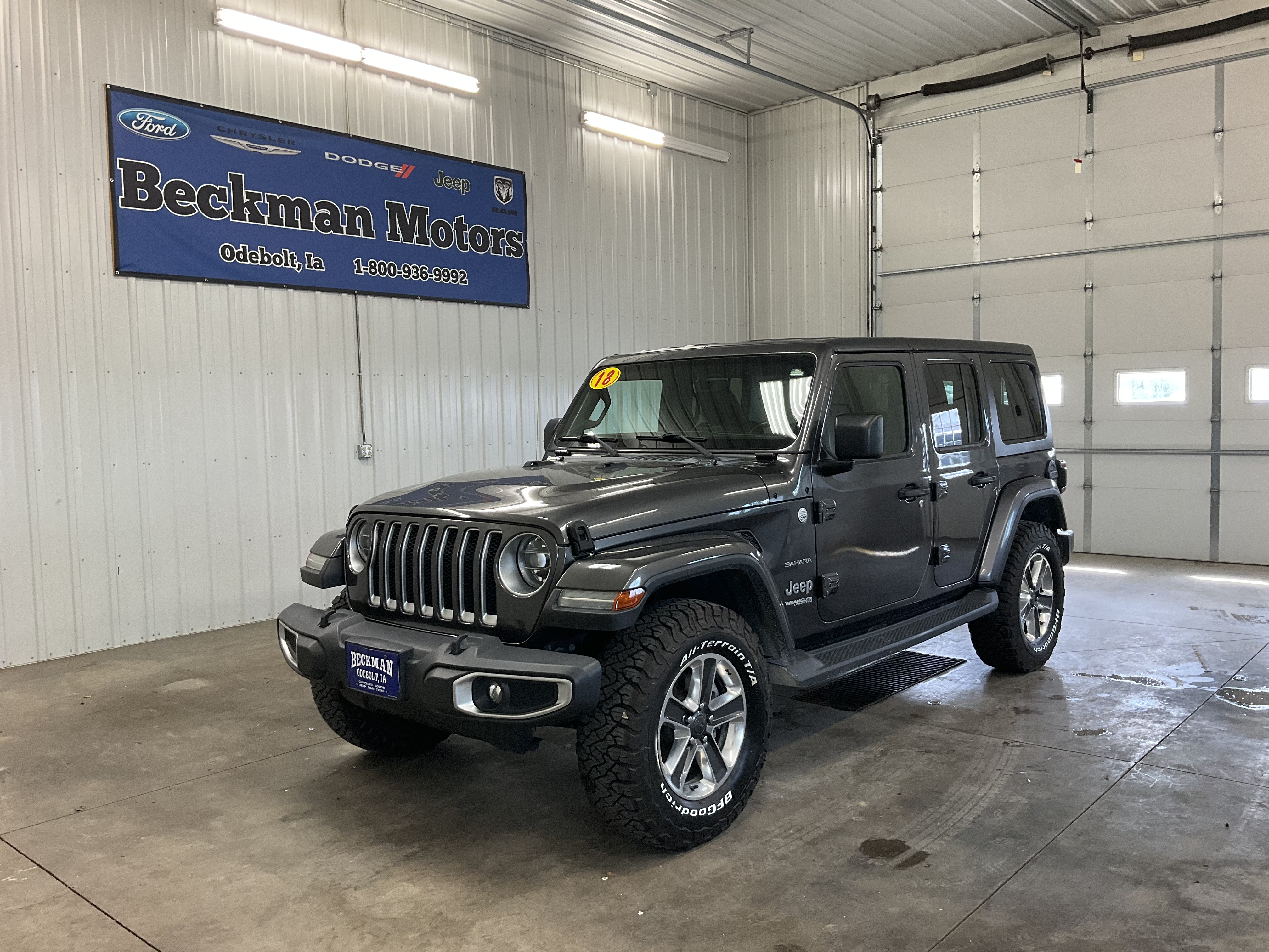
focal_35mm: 29
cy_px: 476
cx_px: 634
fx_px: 1063
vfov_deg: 48.2
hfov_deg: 61.7
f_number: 1.8
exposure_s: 1/60
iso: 50
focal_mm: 3
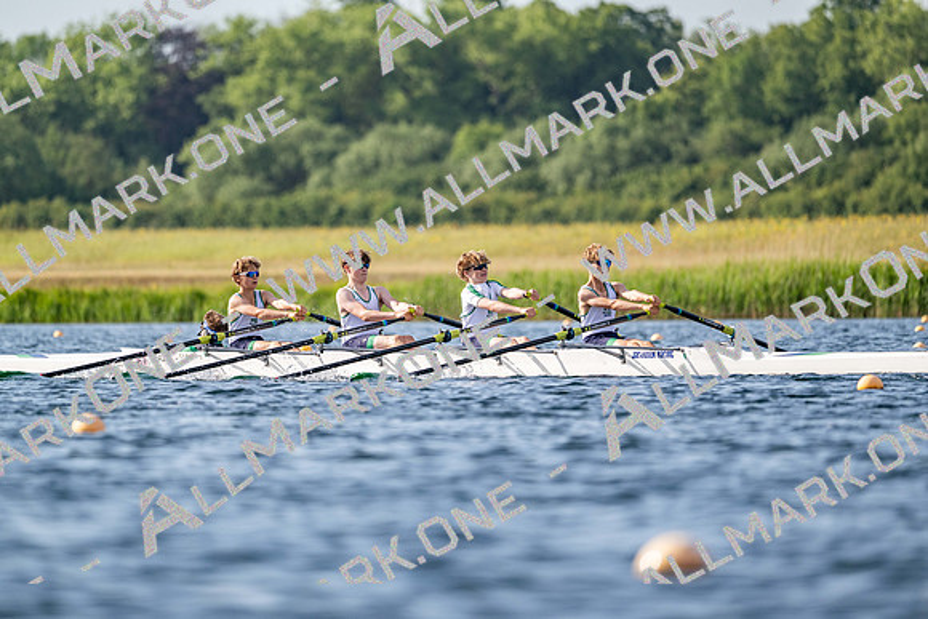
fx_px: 10313
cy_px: 310
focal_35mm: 400
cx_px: 464
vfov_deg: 3.4
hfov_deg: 5.2
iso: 360
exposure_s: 1/2500
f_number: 4.5
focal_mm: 400
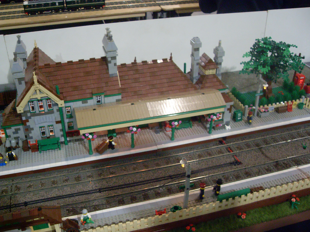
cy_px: 116
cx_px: 155
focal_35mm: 37
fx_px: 331
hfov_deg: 50.1
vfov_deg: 38.7
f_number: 2.8
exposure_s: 1/10
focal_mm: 6.3
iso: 200
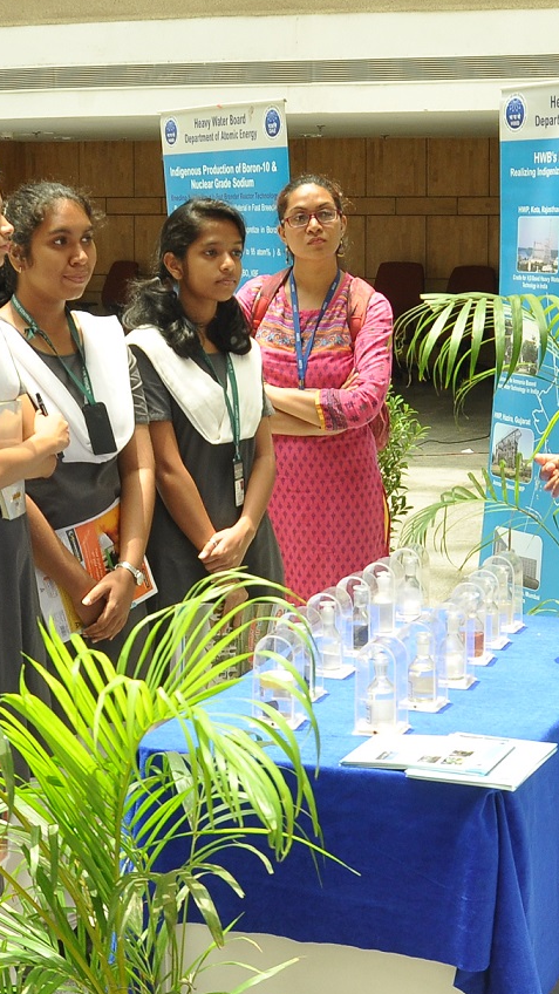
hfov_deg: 17.2
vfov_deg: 30.1
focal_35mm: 70
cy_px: 421
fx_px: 1845
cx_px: 318
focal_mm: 18
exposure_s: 1/125
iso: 400
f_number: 5.6
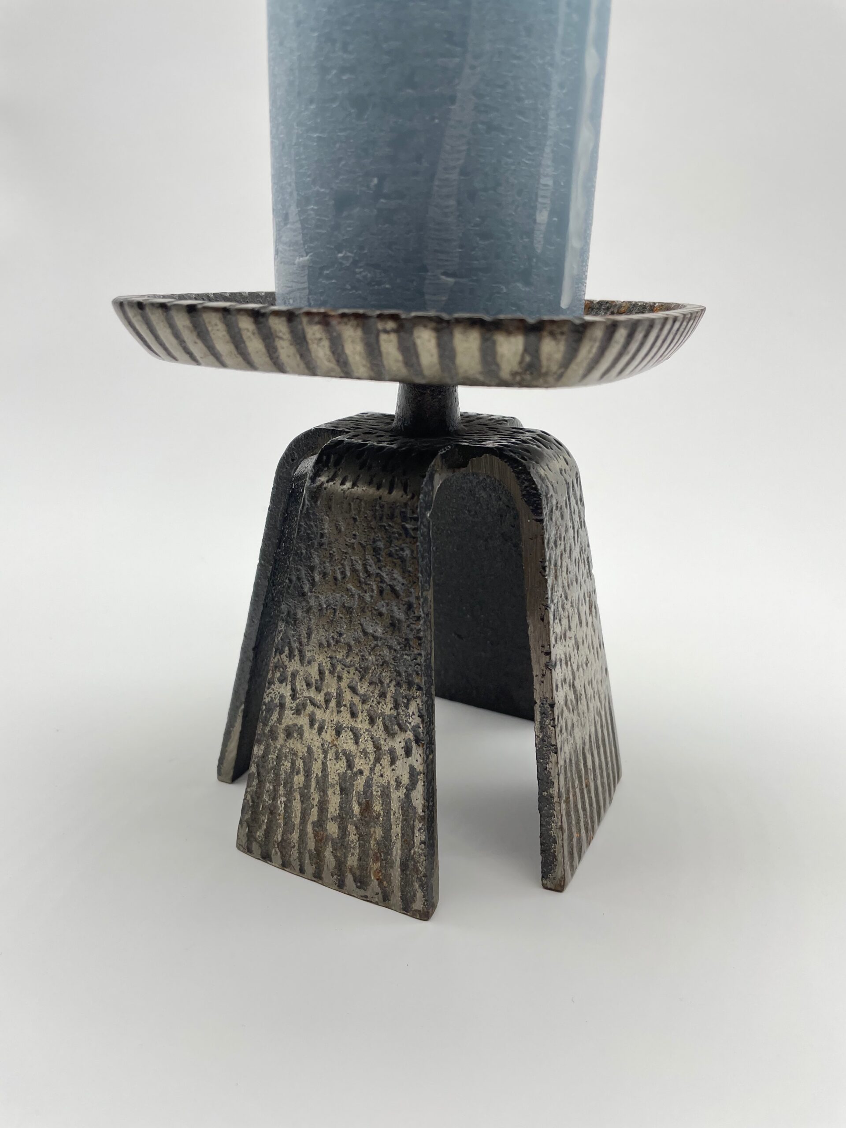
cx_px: 423
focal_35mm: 26
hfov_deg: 53.1
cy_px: 564
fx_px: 847
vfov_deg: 67.3
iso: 50
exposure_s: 1/520
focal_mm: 4.2
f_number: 1.6
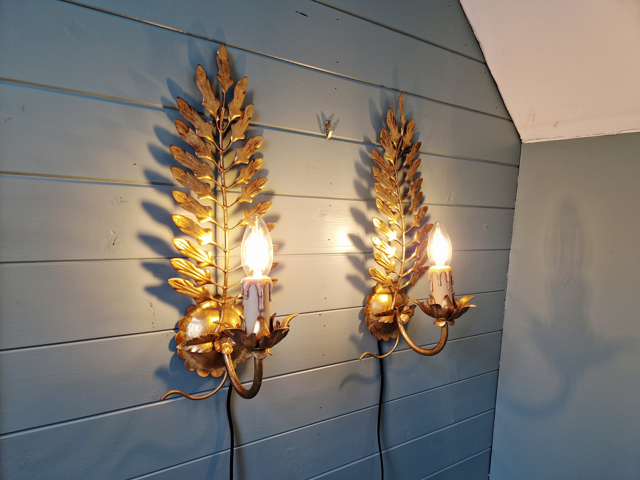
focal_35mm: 23
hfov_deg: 73.9
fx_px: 425
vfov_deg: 58.9
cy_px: 240
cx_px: 320
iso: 80
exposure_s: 1/100
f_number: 1.8
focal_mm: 5.4
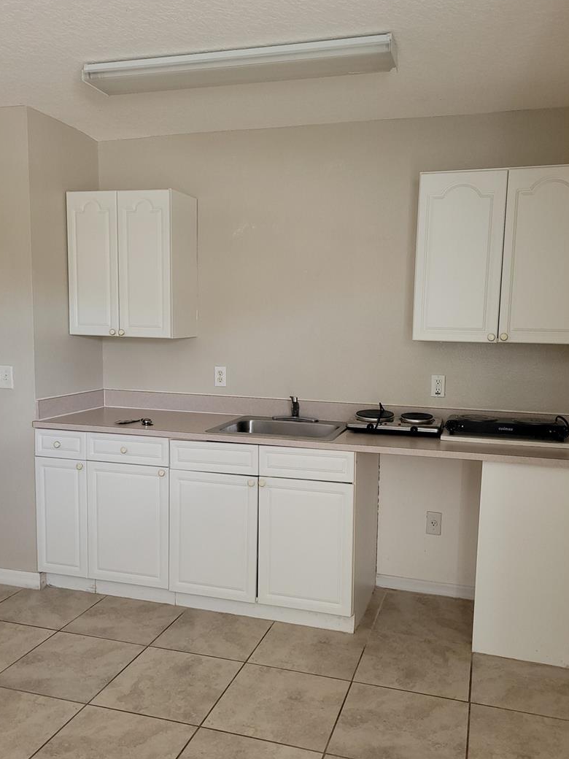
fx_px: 657
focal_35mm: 30
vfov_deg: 60.0
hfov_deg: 46.8
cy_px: 380
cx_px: 297
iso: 100
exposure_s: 1/40
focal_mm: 5.4
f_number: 1.8
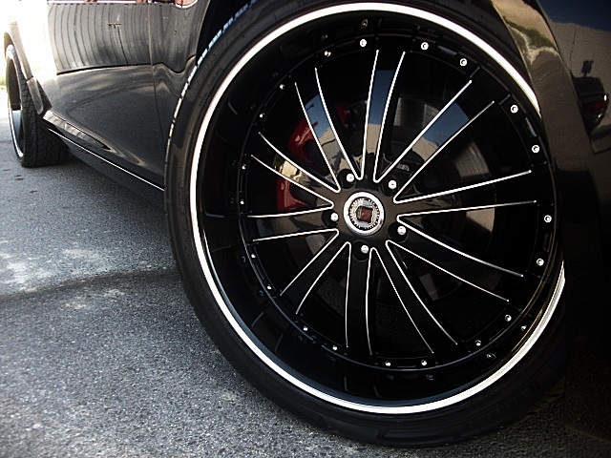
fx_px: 635
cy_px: 229
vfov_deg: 39.7
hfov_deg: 51.4
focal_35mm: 36
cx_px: 306
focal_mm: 6.3
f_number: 2.8
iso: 100
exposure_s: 1/80
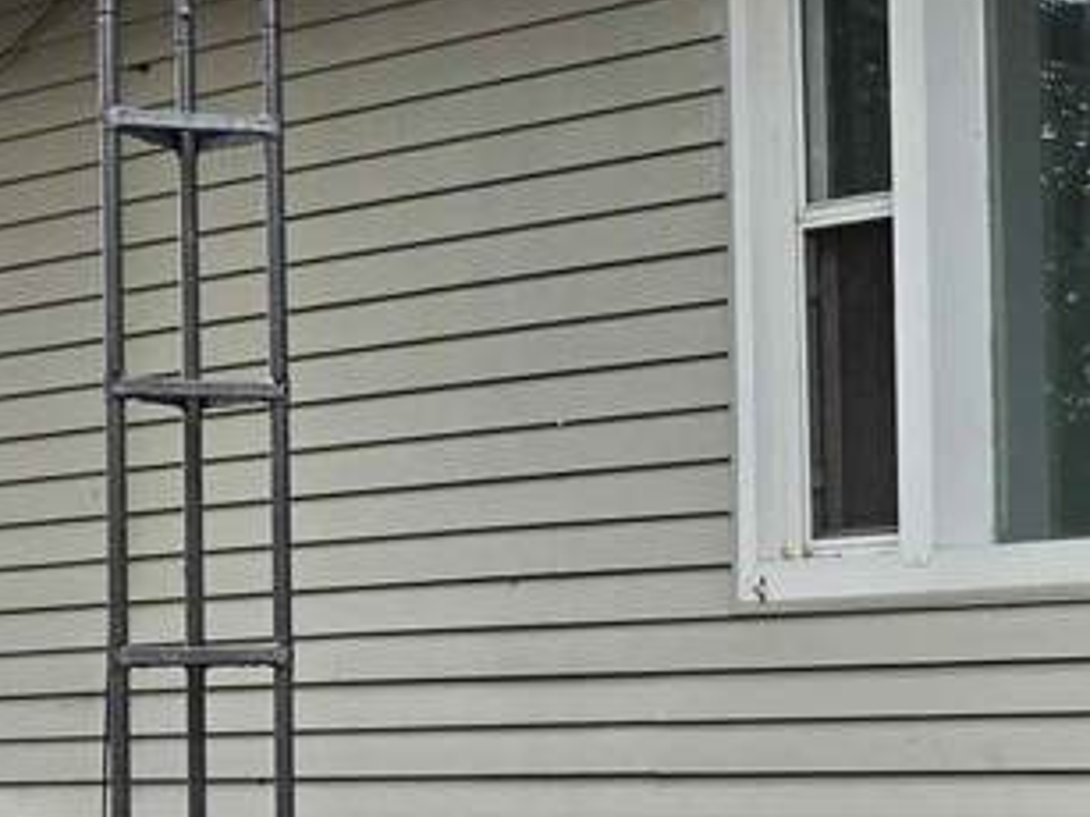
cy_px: 654
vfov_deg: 15.3
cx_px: 1580
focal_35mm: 96
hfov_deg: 18.4
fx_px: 3022
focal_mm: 5.4
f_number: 1.8
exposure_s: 1/1192
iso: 80
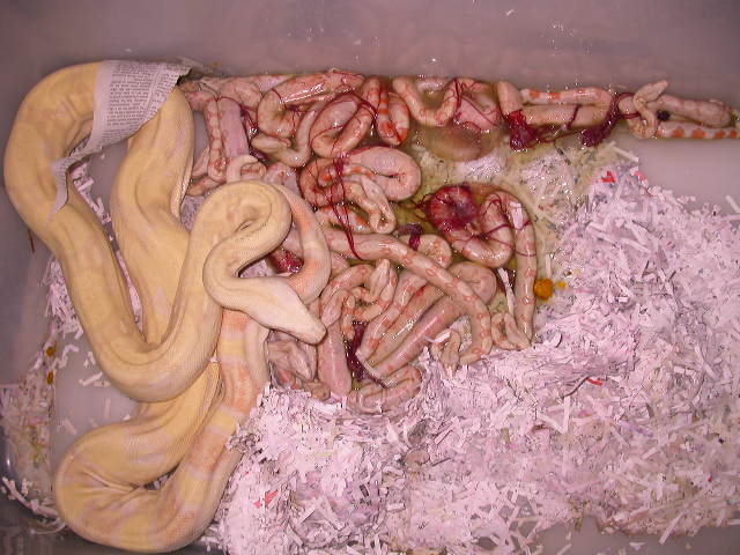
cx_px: 370
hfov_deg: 49.0
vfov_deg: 37.7
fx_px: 812
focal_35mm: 38
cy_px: 278
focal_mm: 7.85
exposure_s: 1/60
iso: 100
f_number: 2.6
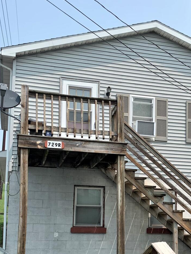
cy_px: 182
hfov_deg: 26.4
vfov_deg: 34.4
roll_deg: -0.5
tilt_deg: +9.0
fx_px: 405
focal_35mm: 55
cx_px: 130
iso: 25
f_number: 1.8
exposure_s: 1/2208
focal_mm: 4.25
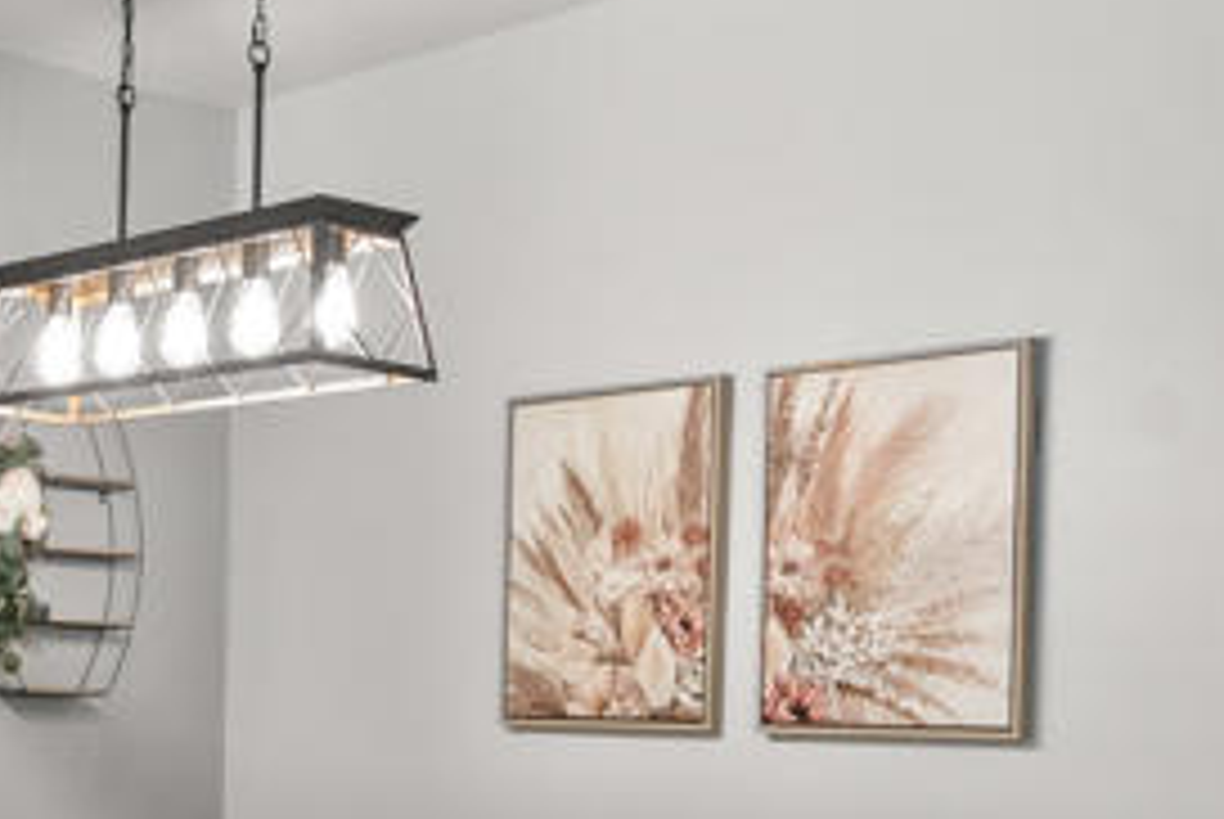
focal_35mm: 64
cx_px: 99
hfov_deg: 29.9
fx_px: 2178
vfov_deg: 20.8
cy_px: 747
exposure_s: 1/4
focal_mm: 17
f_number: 6.3
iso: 250
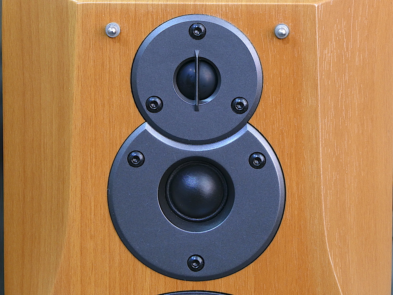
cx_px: 196
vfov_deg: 7.4
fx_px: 2271
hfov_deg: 9.9
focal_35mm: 200
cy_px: 148
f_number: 5.6
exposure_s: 1/2.5
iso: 100
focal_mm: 35.8
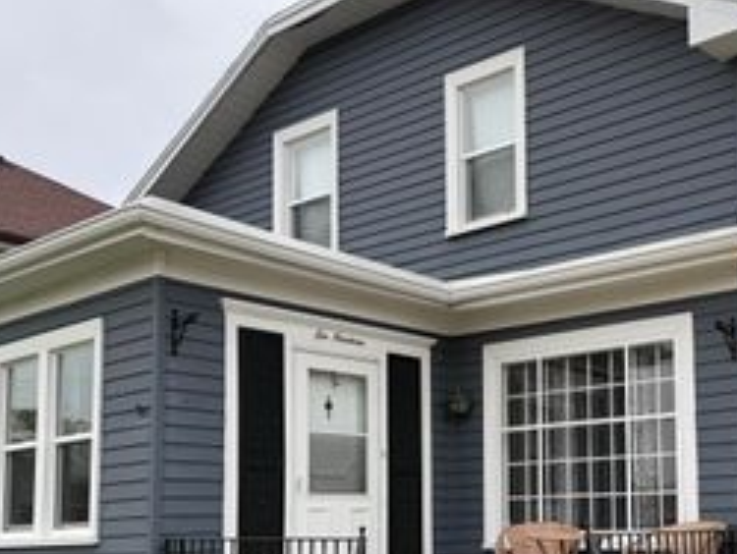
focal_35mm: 48
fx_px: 1023
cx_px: 525
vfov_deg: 29.8
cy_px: 420
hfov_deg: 38.9
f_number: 1.78
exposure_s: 1/757
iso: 80
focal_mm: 6.76
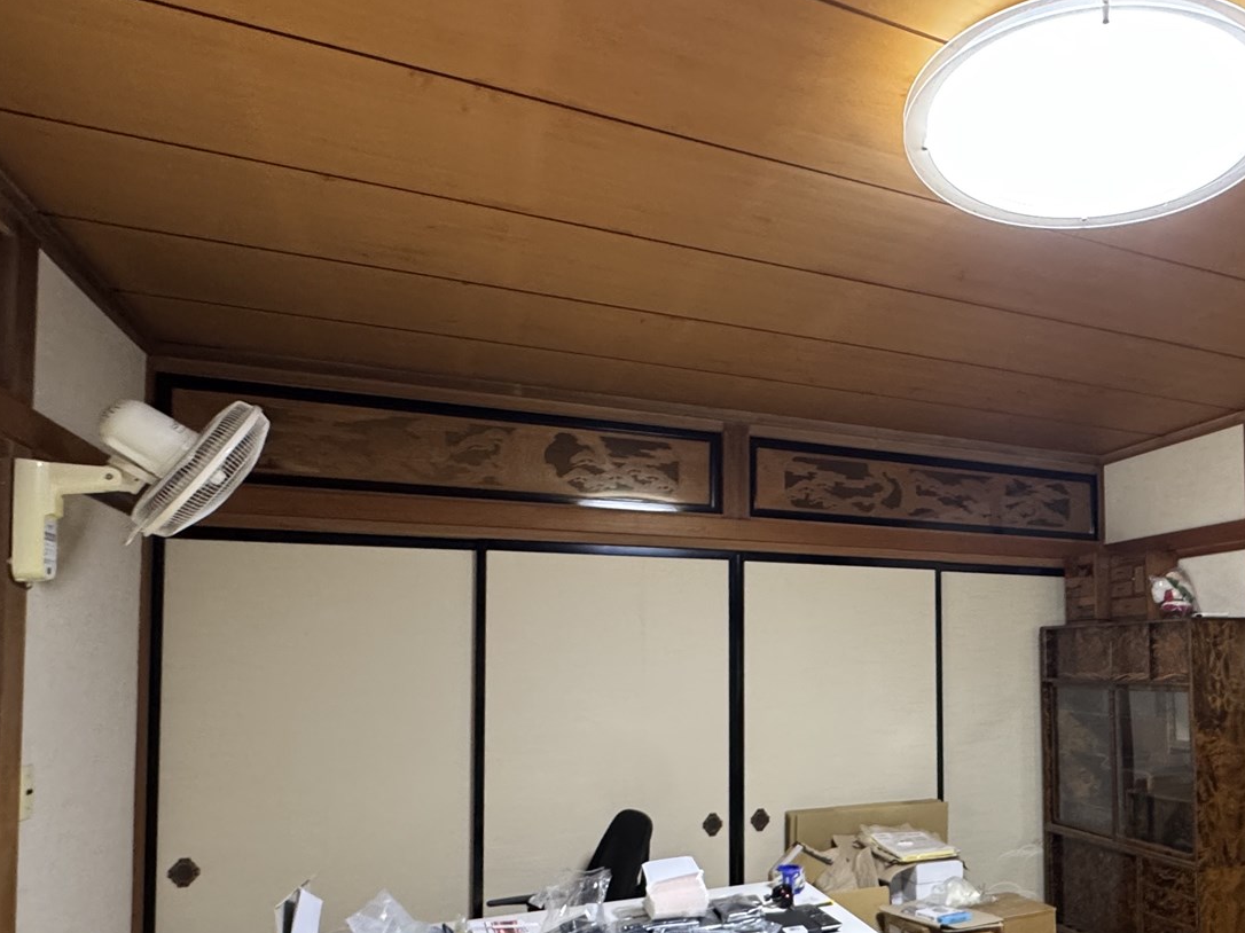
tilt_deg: +2.2
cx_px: 943
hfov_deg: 63.1
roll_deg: +0.2
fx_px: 935
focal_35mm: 26
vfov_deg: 52.0
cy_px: 624
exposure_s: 1/60
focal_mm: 2.22
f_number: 2.2
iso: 400
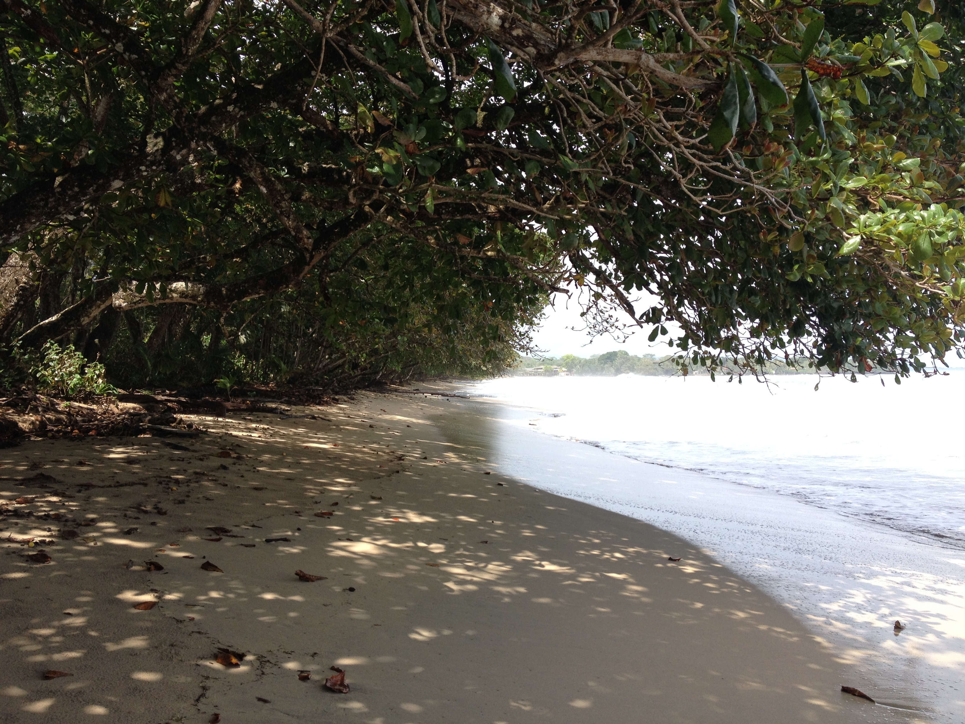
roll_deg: +0.9
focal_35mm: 35
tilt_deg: -2.1
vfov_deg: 40.7
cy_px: 362
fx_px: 976
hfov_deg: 52.6
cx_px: 482
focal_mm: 4.28
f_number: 2.4
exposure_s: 1/778
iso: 50
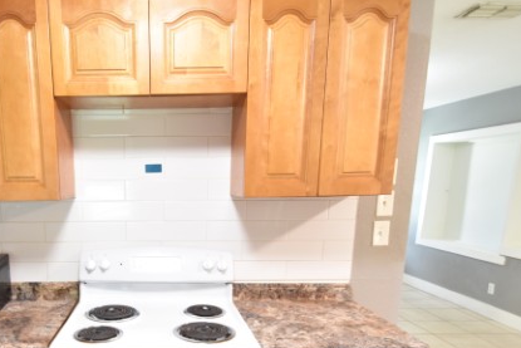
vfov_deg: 47.8
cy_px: 260
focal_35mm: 26
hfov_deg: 66.7
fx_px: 376
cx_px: 157
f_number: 3.5
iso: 800
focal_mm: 10
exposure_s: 1/10
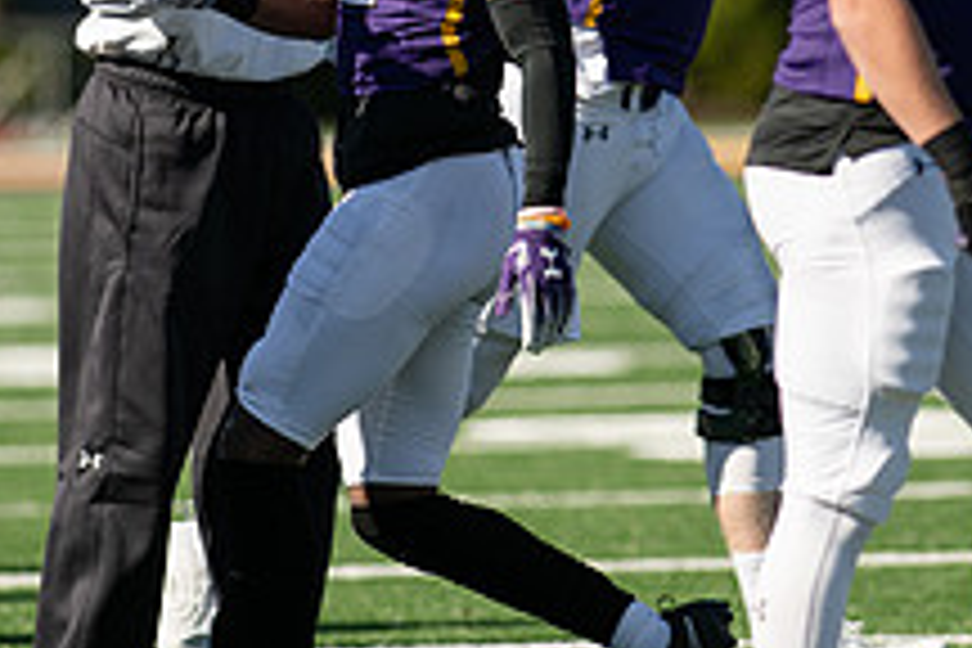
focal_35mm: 805
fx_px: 21733
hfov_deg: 2.6
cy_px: -38
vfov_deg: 1.7
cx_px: 387
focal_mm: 300
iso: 125
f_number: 3.5
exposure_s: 1/2000
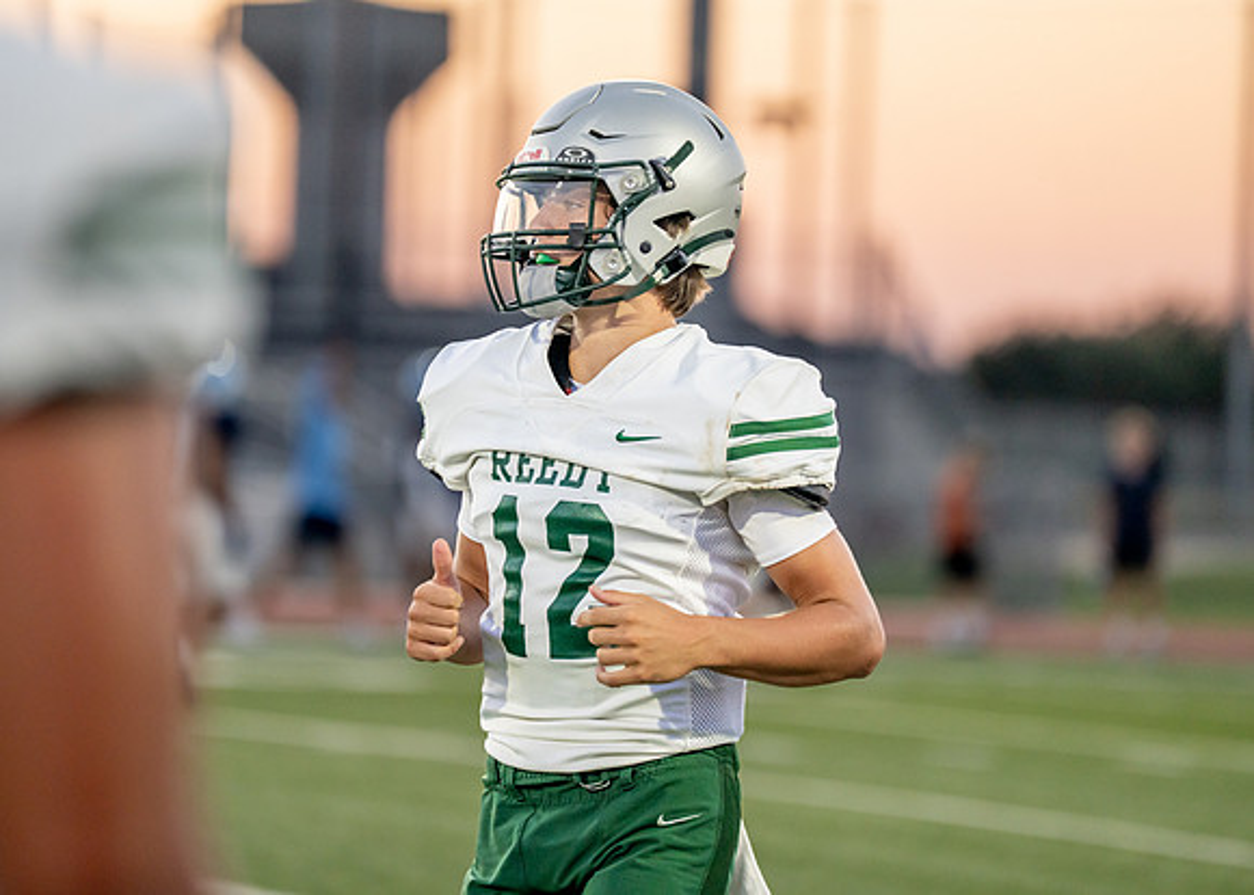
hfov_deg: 8.4
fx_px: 8492
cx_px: 602
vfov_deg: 6.0
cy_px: 389
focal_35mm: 238
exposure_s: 1/1000
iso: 1600
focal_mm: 200
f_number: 2.8
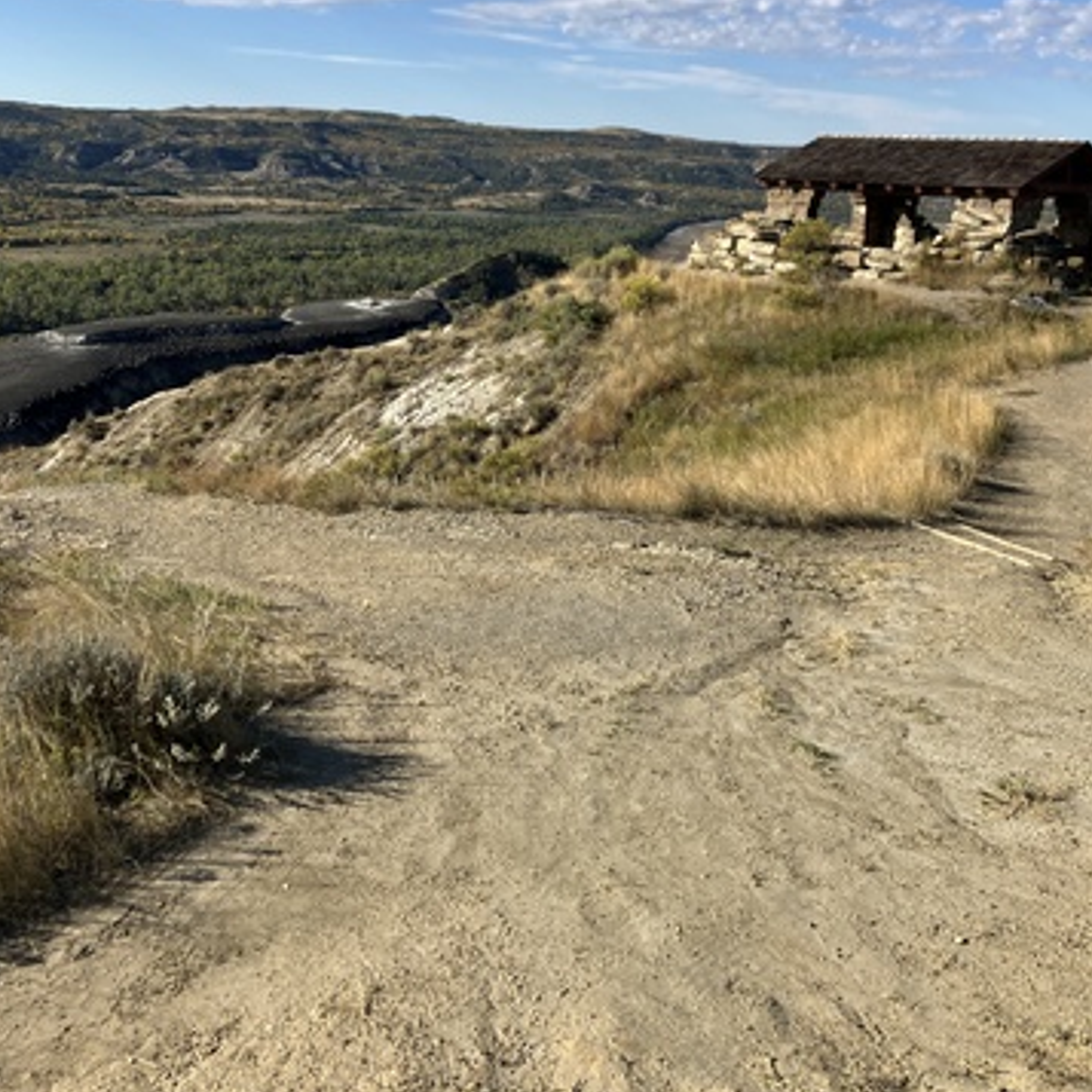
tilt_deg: -9.1
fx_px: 1285
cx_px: 581
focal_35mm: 36
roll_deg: -1.6
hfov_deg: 46.0
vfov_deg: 45.5
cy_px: 392
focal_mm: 3.99
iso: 32
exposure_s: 1/2024
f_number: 1.8
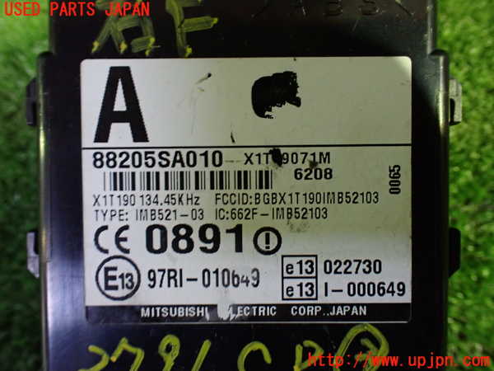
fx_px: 428
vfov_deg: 46.8
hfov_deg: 60.0
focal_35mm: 30
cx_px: 247
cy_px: 186
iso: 800
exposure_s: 1/30
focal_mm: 5.4
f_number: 2.3
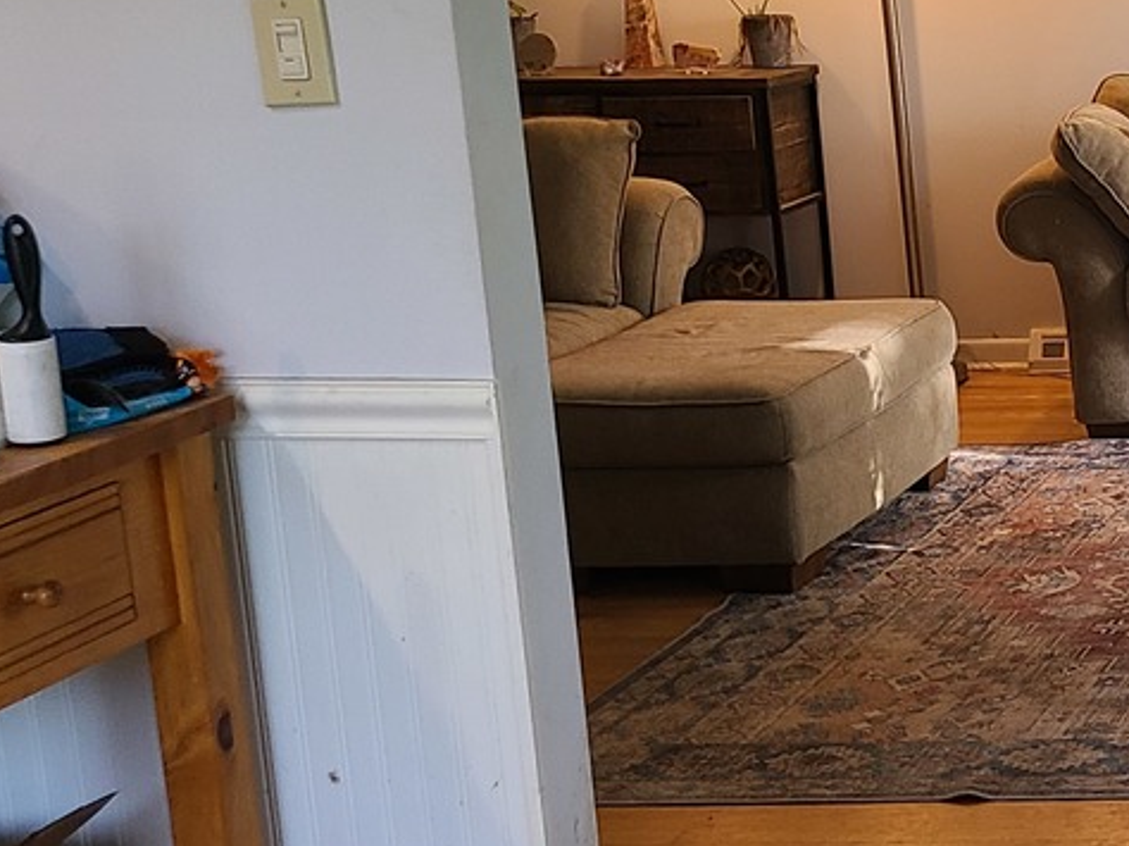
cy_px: 388
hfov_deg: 20.9
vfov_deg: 18.6
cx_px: 1701
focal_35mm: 79
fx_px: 2575
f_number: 1.8
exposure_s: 1/60
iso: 125
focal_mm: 5.4
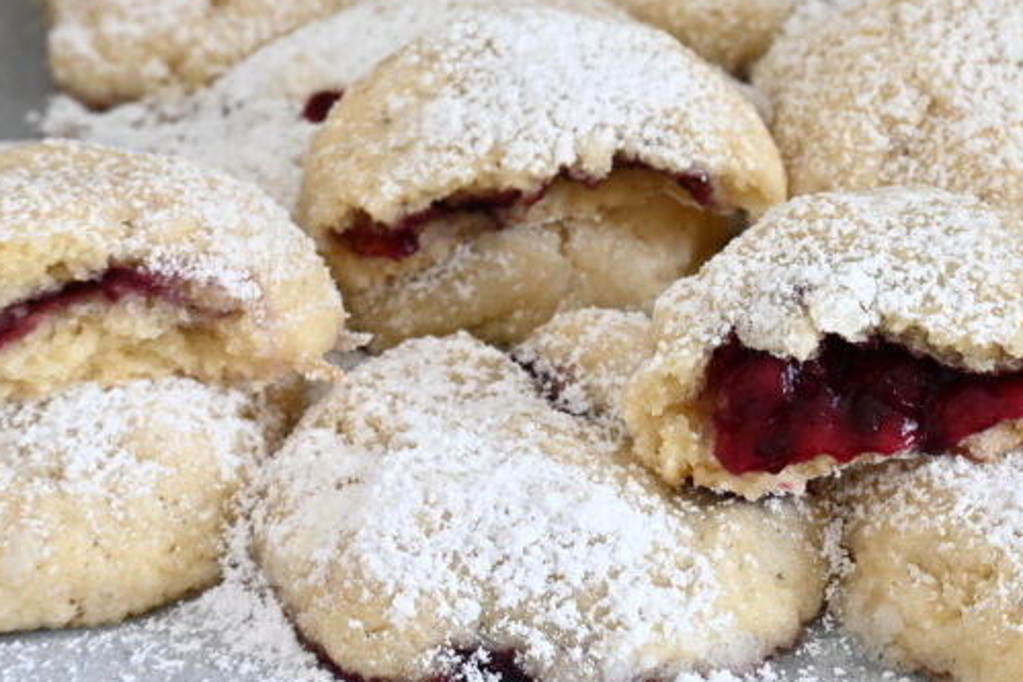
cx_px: 693
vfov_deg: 8.1
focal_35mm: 170
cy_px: 235
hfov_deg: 12.1
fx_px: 4832
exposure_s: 1/3
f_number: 11
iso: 200
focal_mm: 79
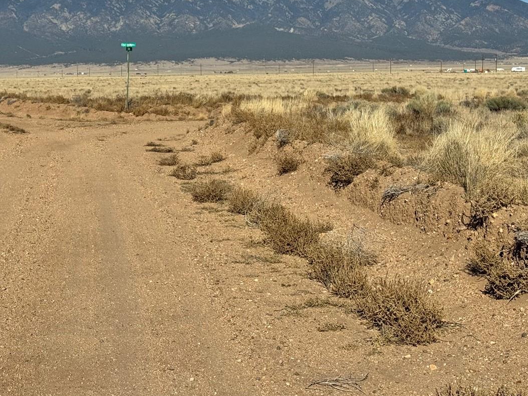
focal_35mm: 73
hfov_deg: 26.4
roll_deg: +0.9
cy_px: 133
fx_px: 1113
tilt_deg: -3.3
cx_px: 144
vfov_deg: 20.1
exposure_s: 1/9009
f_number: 1.78
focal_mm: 6.76
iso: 64
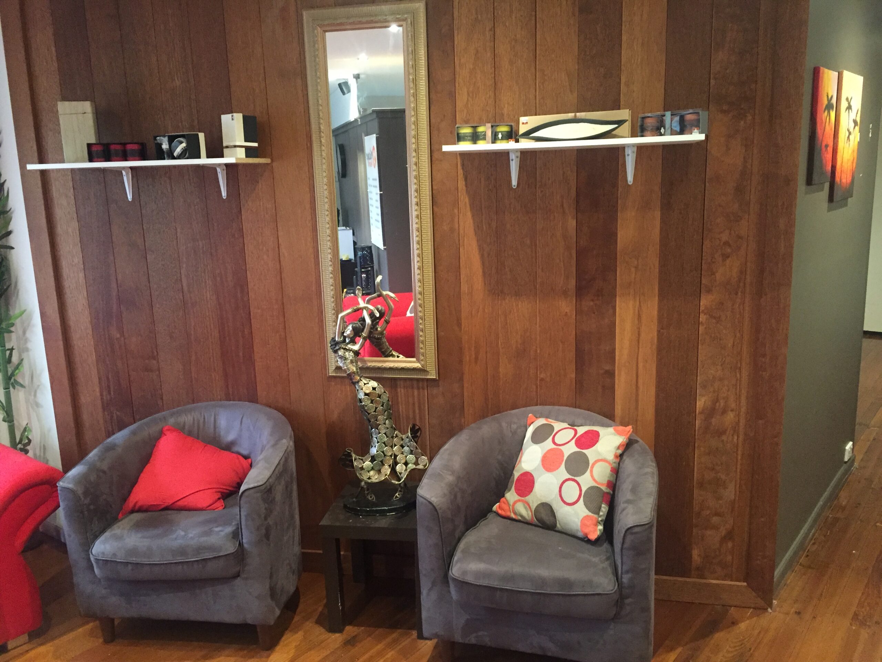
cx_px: 441
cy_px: 331
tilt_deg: -11.2
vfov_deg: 48.2
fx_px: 739
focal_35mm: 29
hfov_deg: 61.7
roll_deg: +1.8
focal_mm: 4.15
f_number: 2.2
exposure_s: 1/17
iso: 250
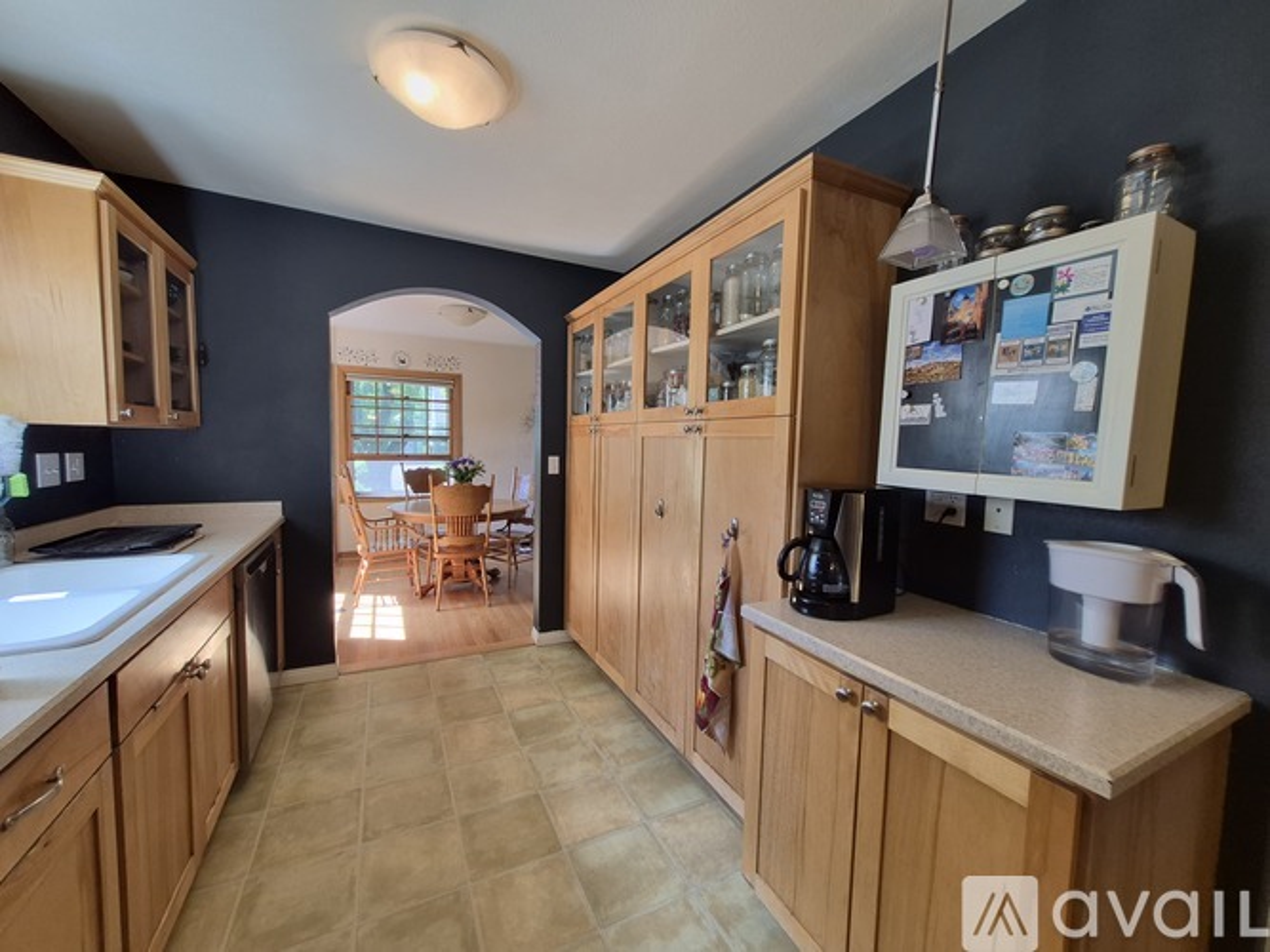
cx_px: 635
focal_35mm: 13
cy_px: 476
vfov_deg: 89.9
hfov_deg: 106.2
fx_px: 477
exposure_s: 1/60
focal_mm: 1.74
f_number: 2.2
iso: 64
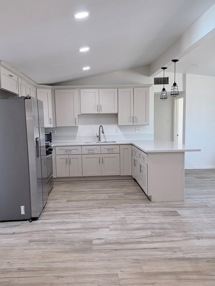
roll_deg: +1.8
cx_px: 95
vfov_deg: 56.8
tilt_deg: -5.9
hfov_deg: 44.1
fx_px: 265
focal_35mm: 32
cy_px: 150
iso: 200
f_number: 1.78
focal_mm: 6.76
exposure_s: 1/140
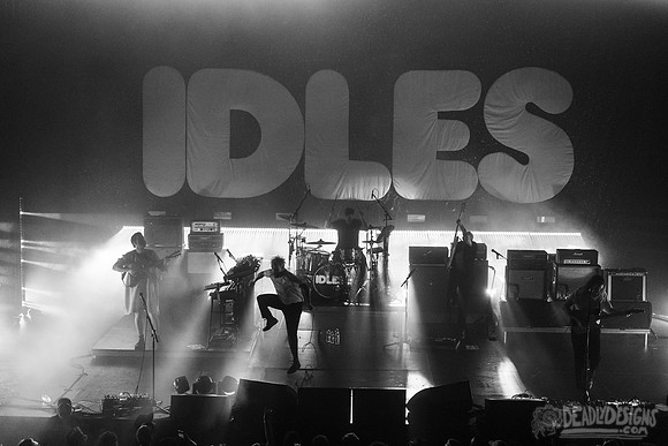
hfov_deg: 37.3
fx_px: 989
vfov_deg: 25.4
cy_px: 223
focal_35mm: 53
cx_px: 334
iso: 2500
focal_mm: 50
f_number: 3.2
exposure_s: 1/640
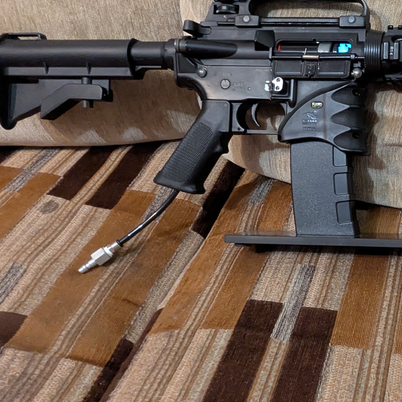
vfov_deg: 42.7
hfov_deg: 37.2
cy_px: 168
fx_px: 512
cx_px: 423
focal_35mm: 39
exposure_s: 1/25
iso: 751
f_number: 2.2
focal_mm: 2.35
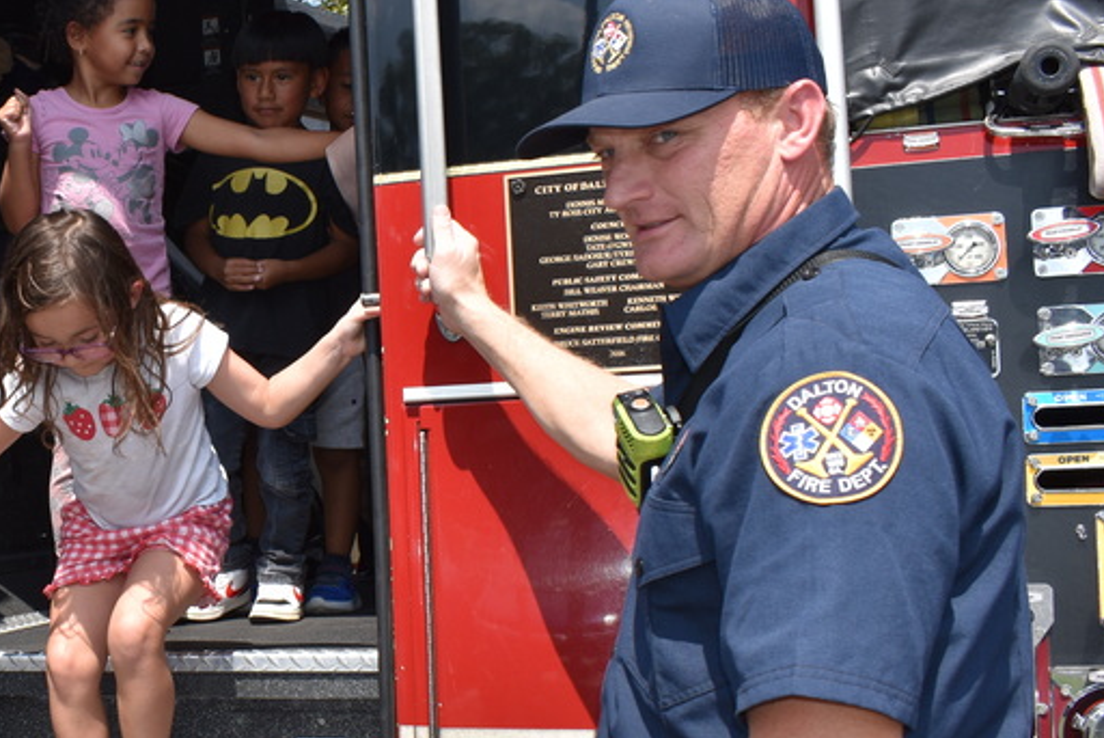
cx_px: 97
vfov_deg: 25.0
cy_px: 459
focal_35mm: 54
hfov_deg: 34.6
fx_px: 1657
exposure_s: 1/200
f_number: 9
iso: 100
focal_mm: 18
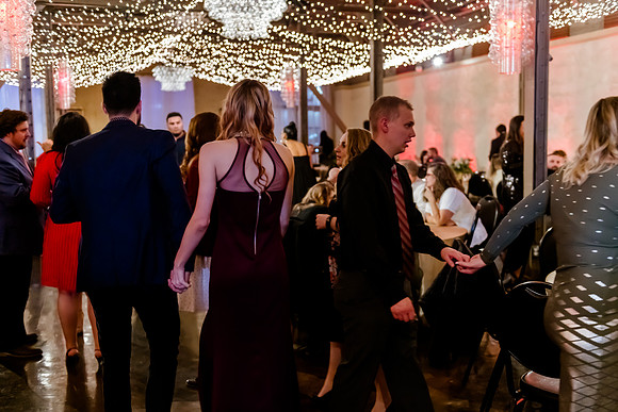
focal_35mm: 42
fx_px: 713
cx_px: 321
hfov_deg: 46.8
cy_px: 206
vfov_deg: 32.2
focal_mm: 40
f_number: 2.8
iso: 5000
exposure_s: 1/100
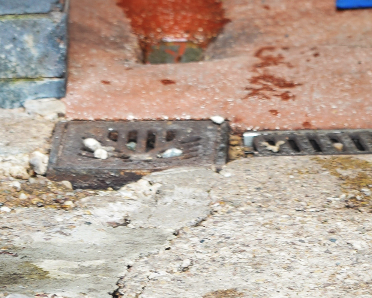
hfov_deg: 4.1
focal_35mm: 475
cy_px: -752
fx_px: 5231
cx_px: 345
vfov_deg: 3.2
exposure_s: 1/60
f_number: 2.8
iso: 100
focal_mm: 85
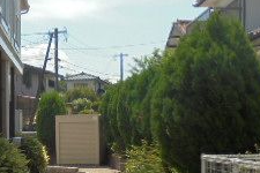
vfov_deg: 17.5
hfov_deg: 25.6
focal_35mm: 77
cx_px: 32
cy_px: 155
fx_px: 556
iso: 100
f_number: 3.5
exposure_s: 1/800
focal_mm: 4.6
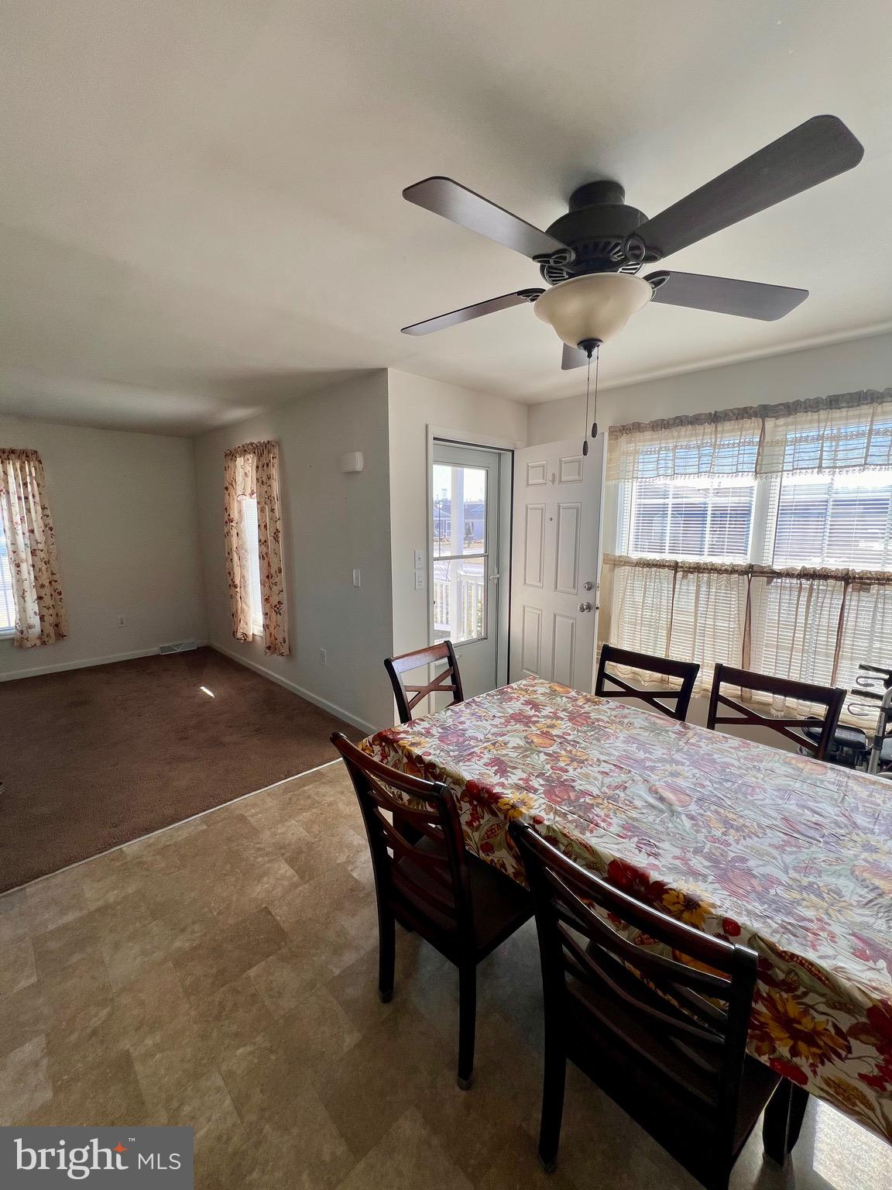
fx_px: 447
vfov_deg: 106.2
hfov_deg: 89.9
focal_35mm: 13
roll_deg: +0.1
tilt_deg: -7.6
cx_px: 446
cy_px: 595
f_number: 1.8
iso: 32
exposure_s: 1/120
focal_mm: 1.57
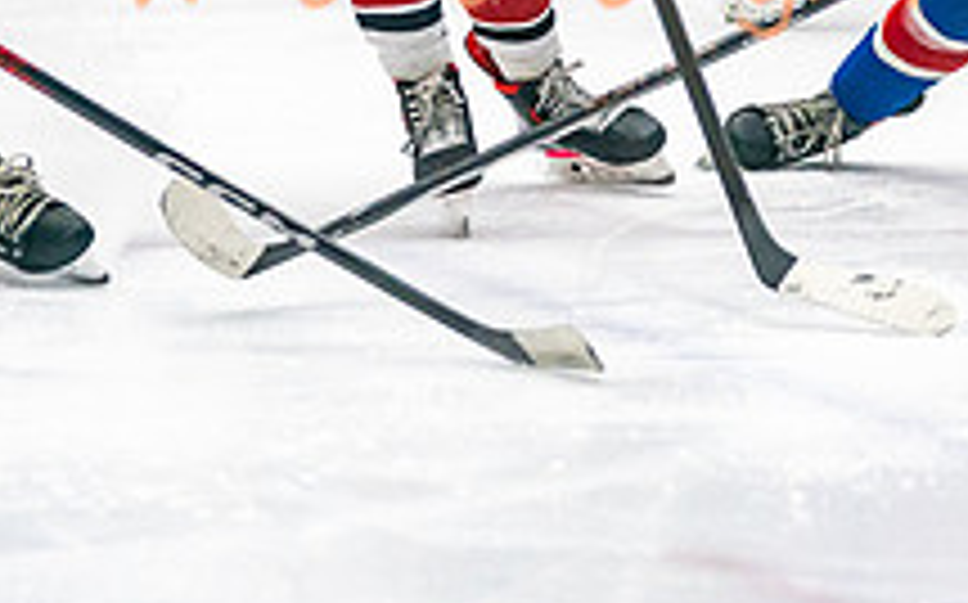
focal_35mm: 352
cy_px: -143
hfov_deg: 6.0
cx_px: 593
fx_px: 9279
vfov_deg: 3.7
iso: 3200
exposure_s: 1/1000
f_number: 2.8
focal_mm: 108
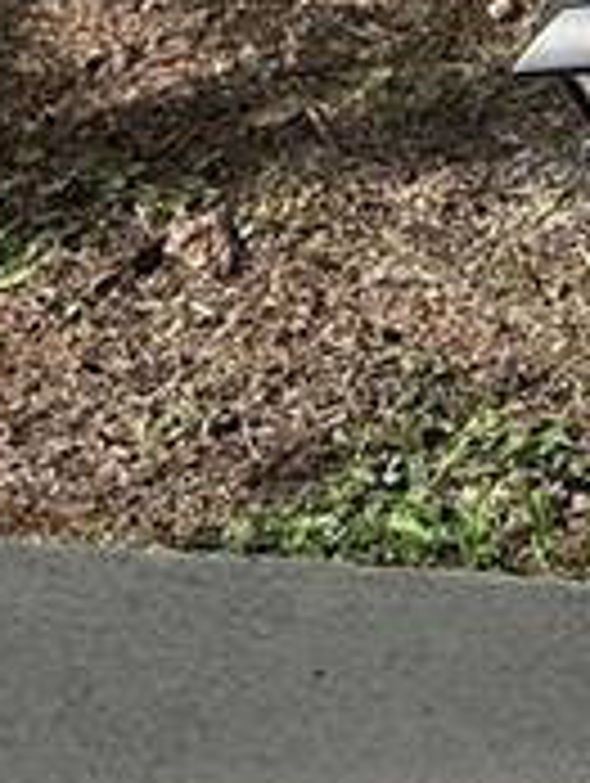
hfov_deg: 7.6
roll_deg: +1.6
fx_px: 4058
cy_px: -1418
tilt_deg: -15.1
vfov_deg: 9.2
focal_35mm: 179
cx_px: 1536
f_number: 1.5
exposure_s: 1/3257
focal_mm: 5.7
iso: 50
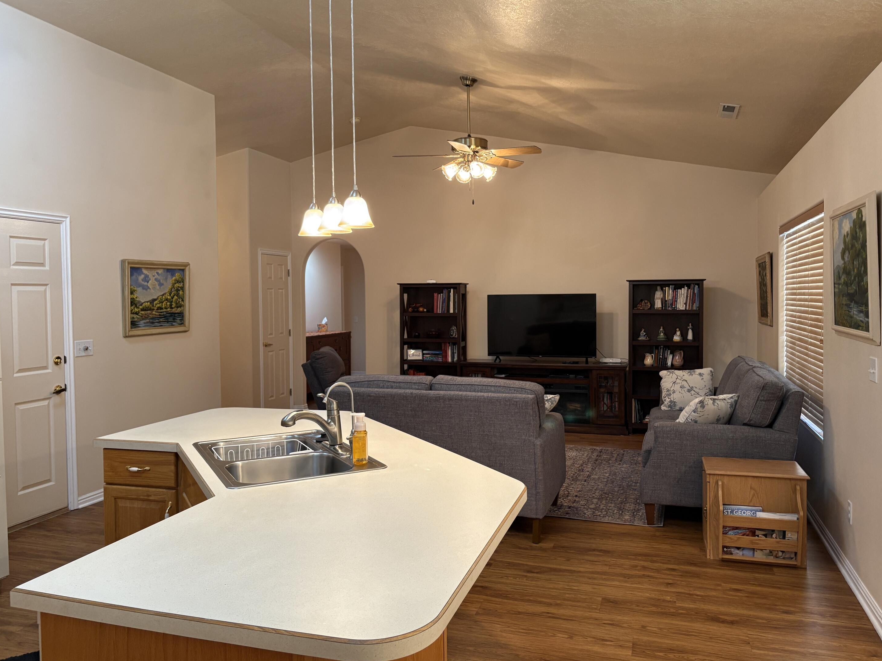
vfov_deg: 51.4
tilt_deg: -1.2
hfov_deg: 65.3
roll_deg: +0.9
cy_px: 323
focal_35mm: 27
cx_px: 446
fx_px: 688
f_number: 1.6
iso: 160
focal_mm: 5.96
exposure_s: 1/60
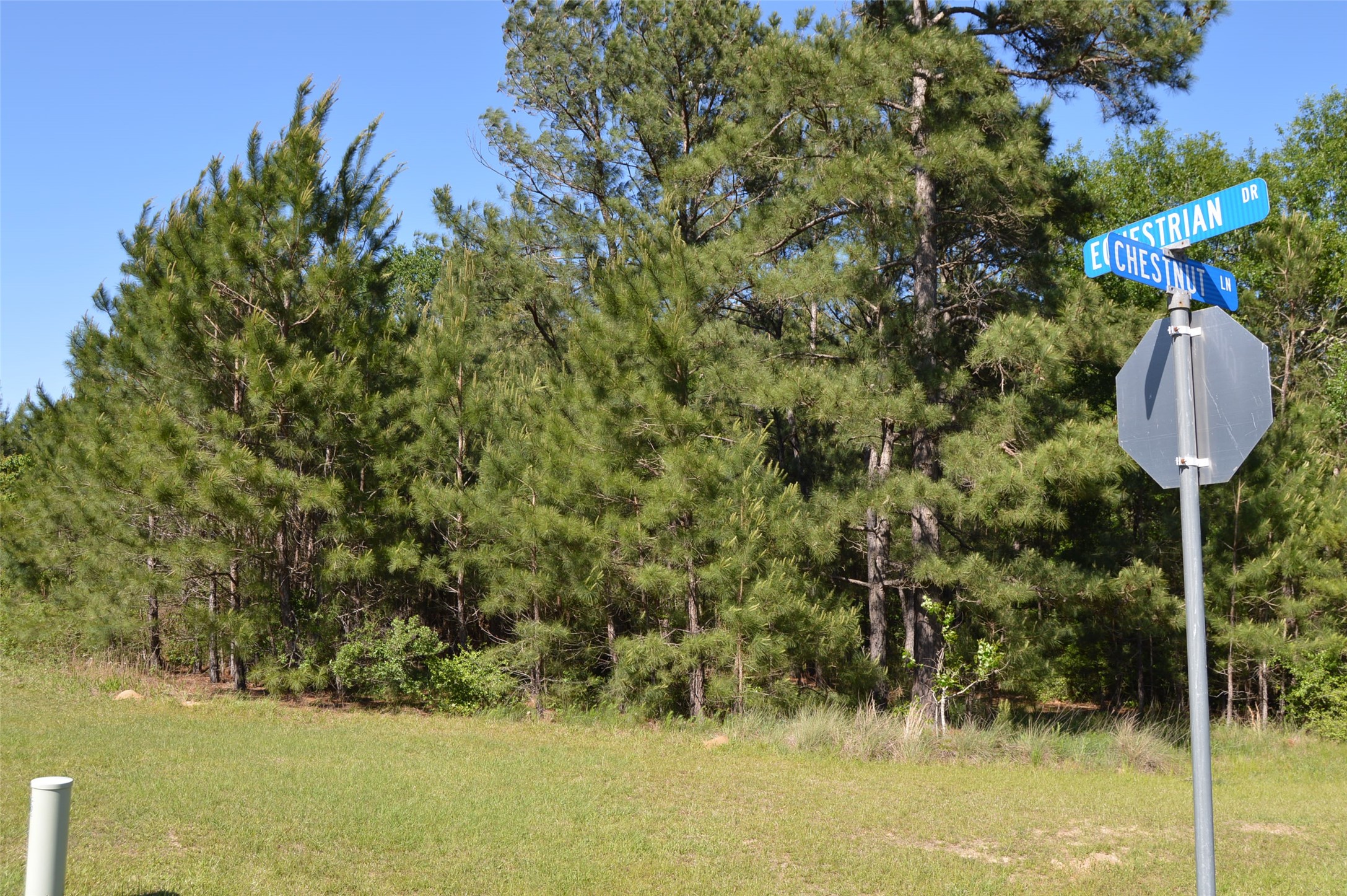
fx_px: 1234
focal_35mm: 33
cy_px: 448
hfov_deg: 57.3
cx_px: 674
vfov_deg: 39.9
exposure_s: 1/200
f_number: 7.1
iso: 100
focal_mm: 22
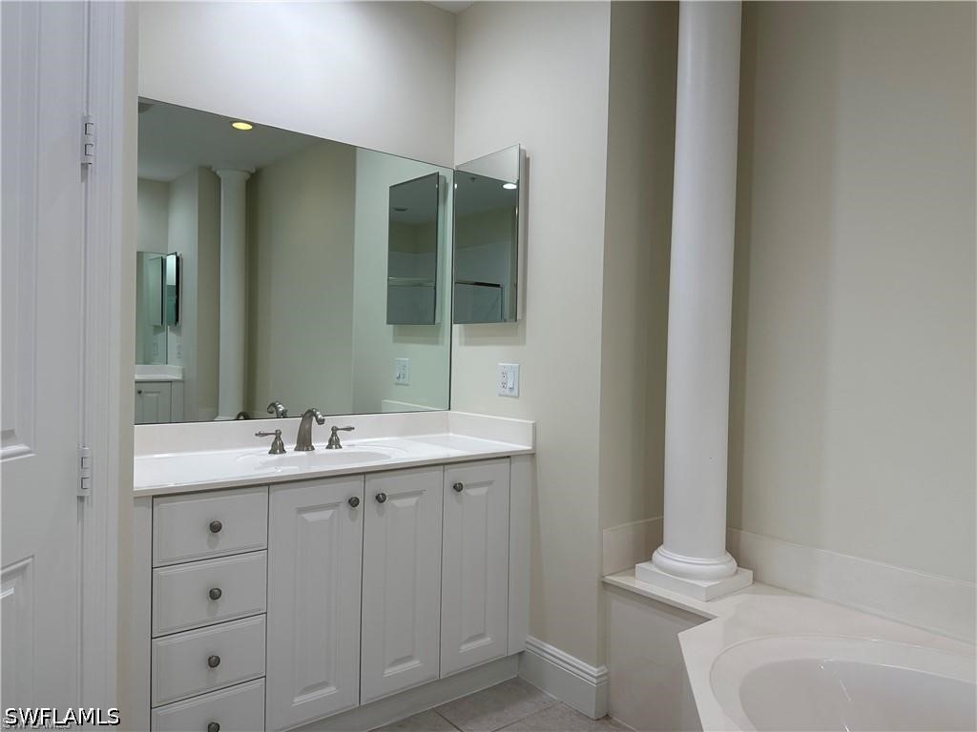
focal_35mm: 24
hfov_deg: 71.6
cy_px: 366
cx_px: 488
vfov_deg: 56.8
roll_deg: -1.5
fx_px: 677
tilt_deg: -1.9
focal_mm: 6.86
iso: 80
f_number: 1.78
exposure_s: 1/170
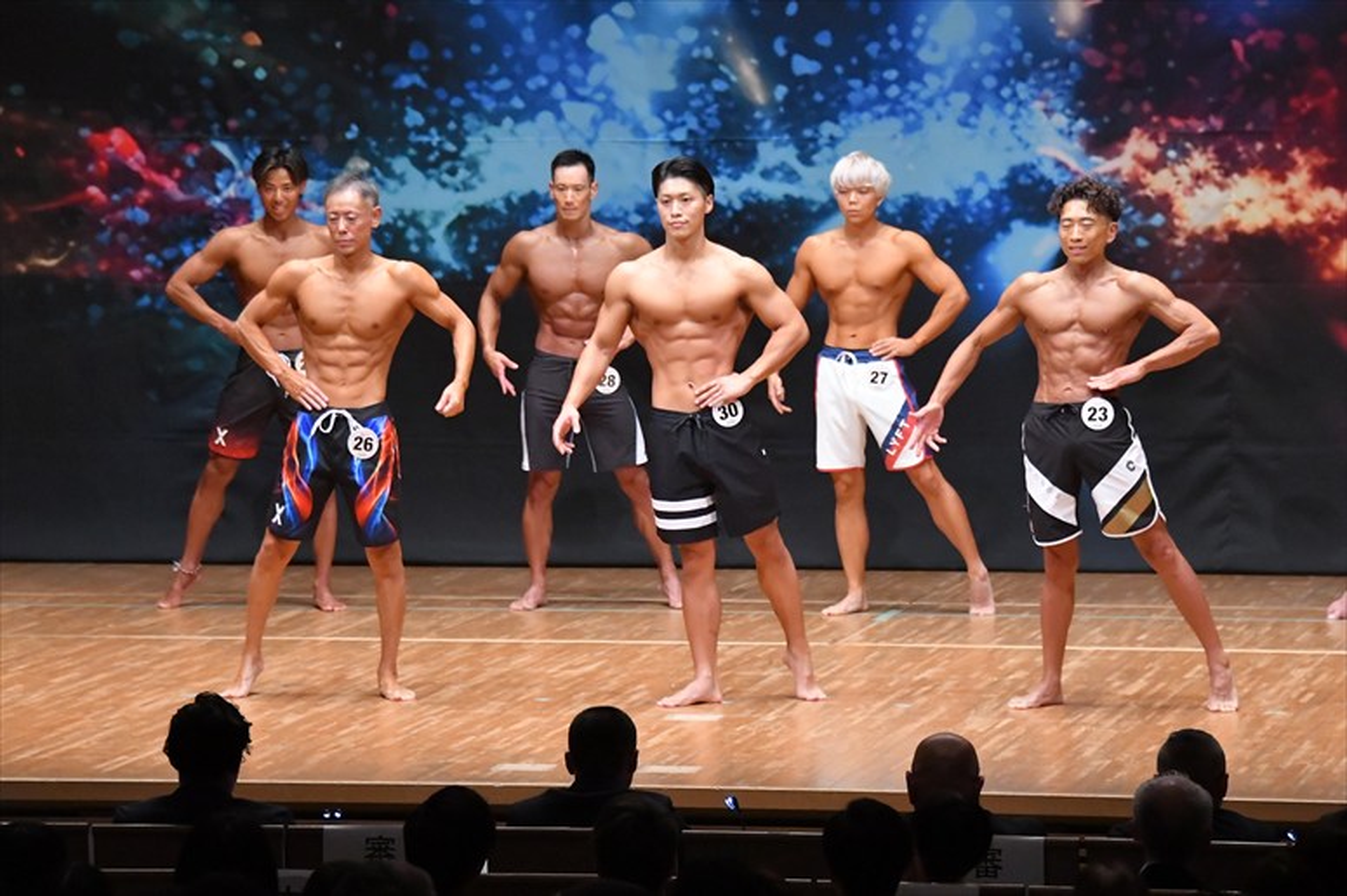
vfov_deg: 7.3
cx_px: 674
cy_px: 448
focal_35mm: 187
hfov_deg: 11.0
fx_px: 6994
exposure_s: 1/400
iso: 8000
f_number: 5.6
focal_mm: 125
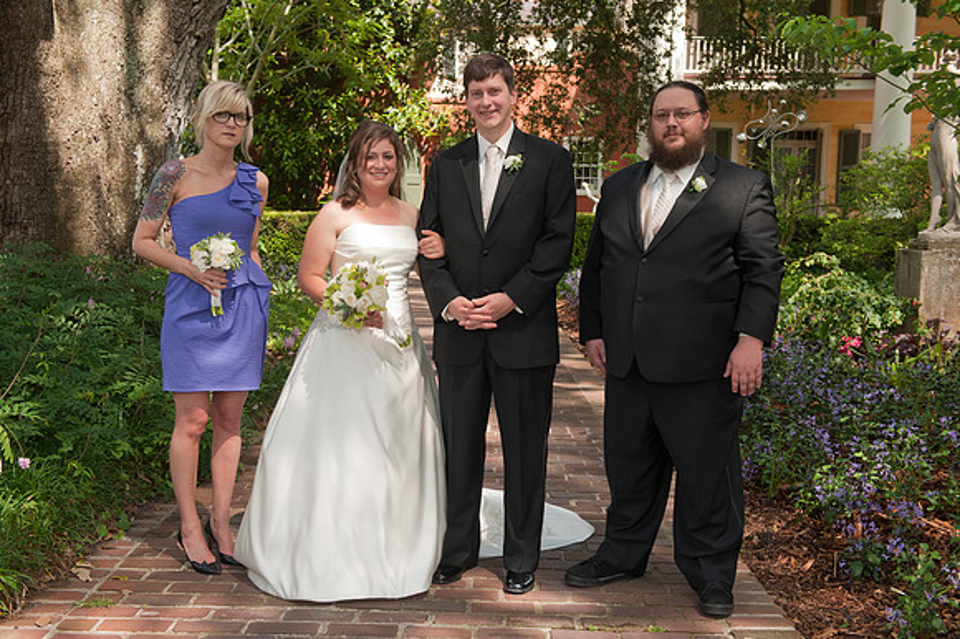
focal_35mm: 45
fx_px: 1199
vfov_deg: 29.8
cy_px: 320
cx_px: 480
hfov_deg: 43.6
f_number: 5.6
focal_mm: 45
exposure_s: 1/250
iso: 320
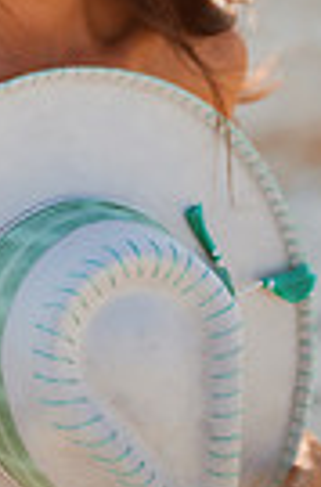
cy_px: 51
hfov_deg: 11.4
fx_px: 1577
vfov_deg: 17.3
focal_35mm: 117
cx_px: -67
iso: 100
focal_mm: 35
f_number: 1.4
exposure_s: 1/4000
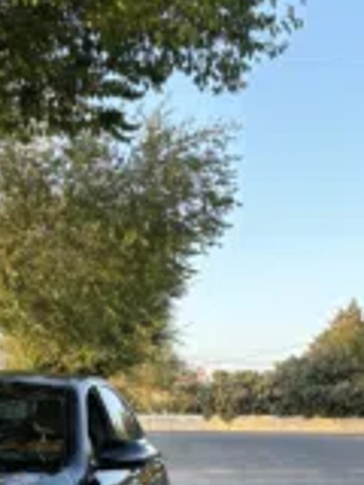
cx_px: -52
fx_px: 911
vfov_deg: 28.9
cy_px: 418
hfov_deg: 21.3
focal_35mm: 65
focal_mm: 5.96
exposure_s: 1/161
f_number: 1.6
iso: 64
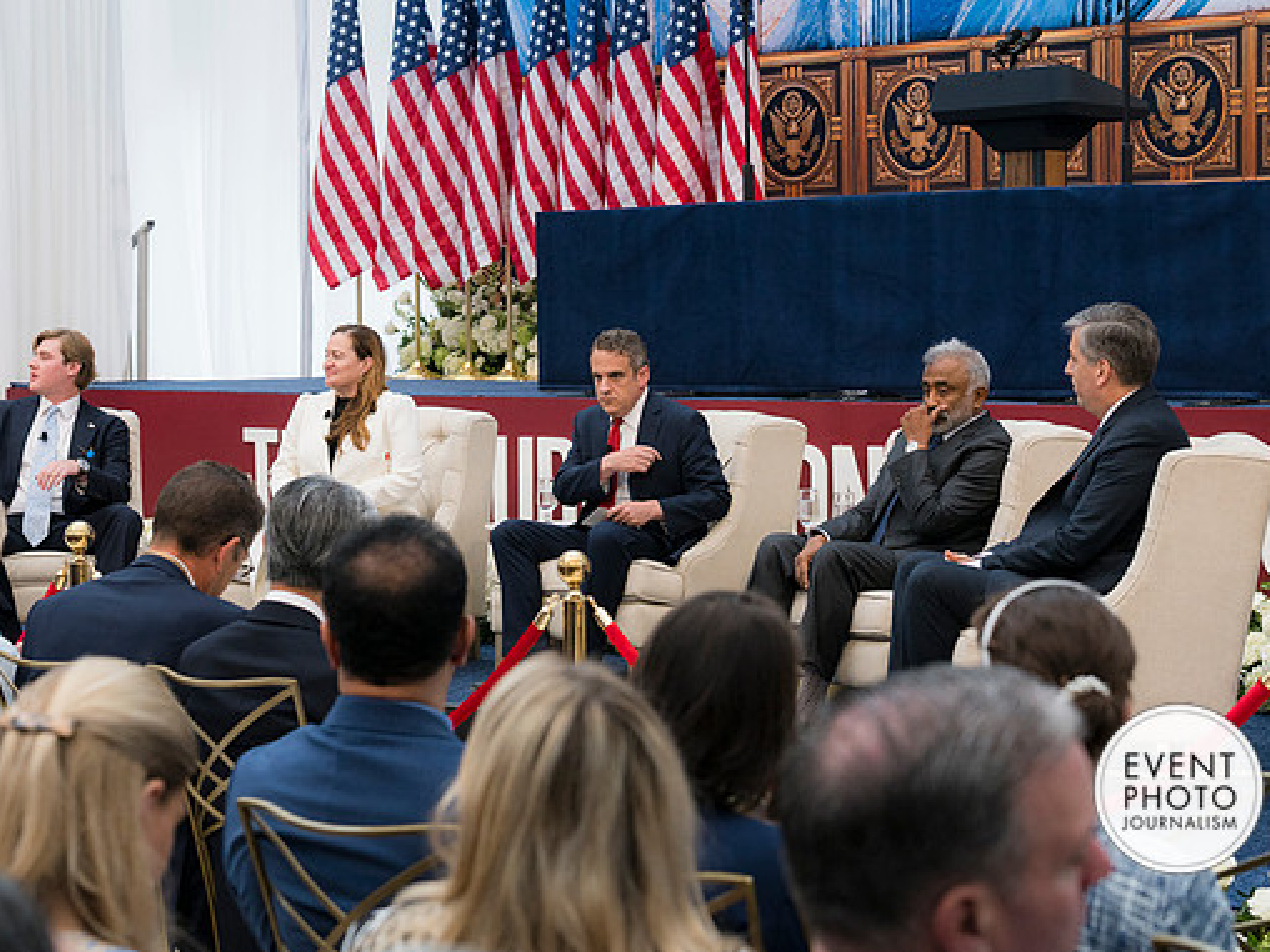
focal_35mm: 79
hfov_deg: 24.7
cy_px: 472
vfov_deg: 18.7
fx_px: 2898
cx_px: 622
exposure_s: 1/160
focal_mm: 48
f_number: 4
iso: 450
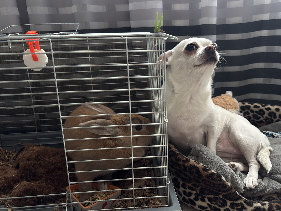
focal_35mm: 30
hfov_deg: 59.9
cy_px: 96
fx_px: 244
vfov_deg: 46.7
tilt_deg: -16.5
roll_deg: +2.6
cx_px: 151
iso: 125
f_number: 1.6
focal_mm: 5.96
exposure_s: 1/74
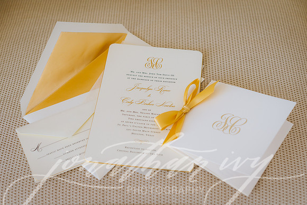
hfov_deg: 35.4
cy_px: 92
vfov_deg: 23.9
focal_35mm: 56
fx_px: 482
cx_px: 155
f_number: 3.5
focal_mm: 50
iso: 320
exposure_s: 1/320
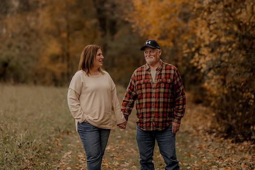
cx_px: 114
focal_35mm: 98
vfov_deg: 14.0
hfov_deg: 20.9
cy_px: 79
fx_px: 691
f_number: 1.8
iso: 250
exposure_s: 1/2500
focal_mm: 85
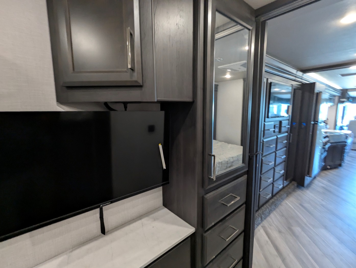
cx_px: 178
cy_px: 134
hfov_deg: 94.4
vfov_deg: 78.2
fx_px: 165
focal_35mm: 16
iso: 239
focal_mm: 2.35
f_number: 2.2
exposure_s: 1/29.6
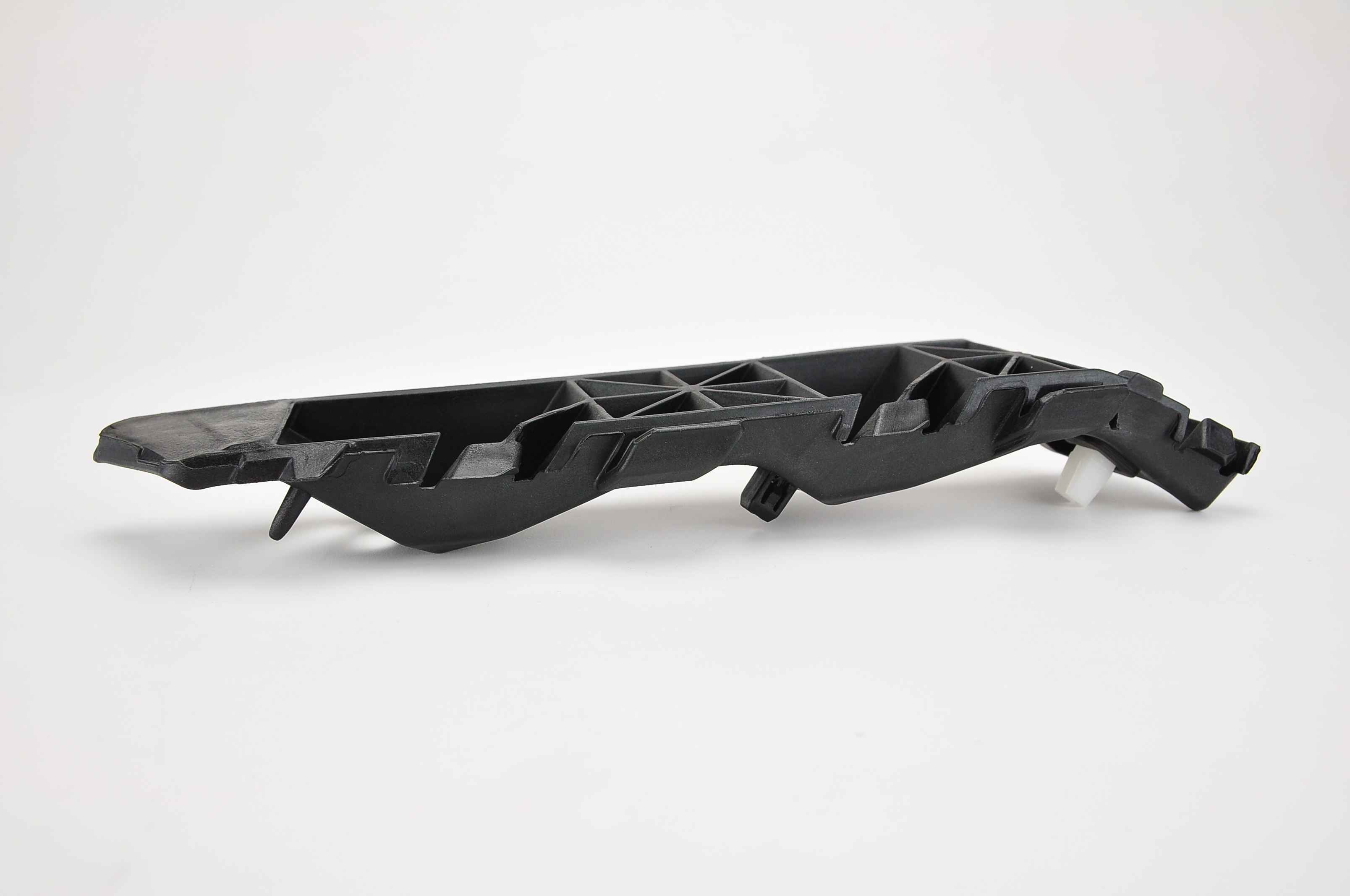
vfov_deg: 43.5
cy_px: 448
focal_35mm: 30
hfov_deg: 62.0
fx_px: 1124
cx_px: 675
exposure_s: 1/60
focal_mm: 20
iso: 400
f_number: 7.1
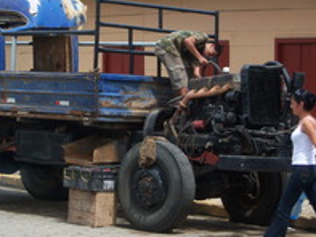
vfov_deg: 11.9
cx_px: 86
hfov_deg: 15.8
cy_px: 72
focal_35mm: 124
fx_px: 1133
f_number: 4
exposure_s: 1/640
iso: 80
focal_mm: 14.1
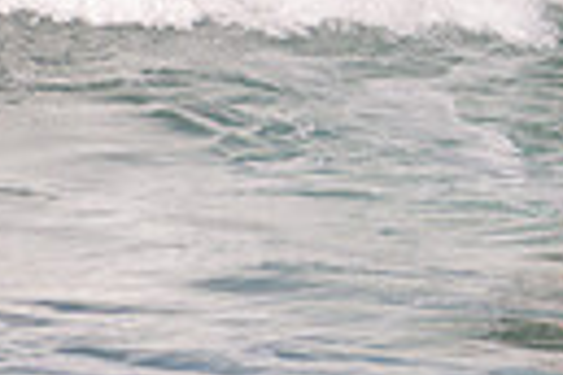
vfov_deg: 0.5
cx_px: 1056
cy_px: -211
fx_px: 42144
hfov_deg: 0.8
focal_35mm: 2695
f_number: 5.6
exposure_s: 1/1250
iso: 220
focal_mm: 400
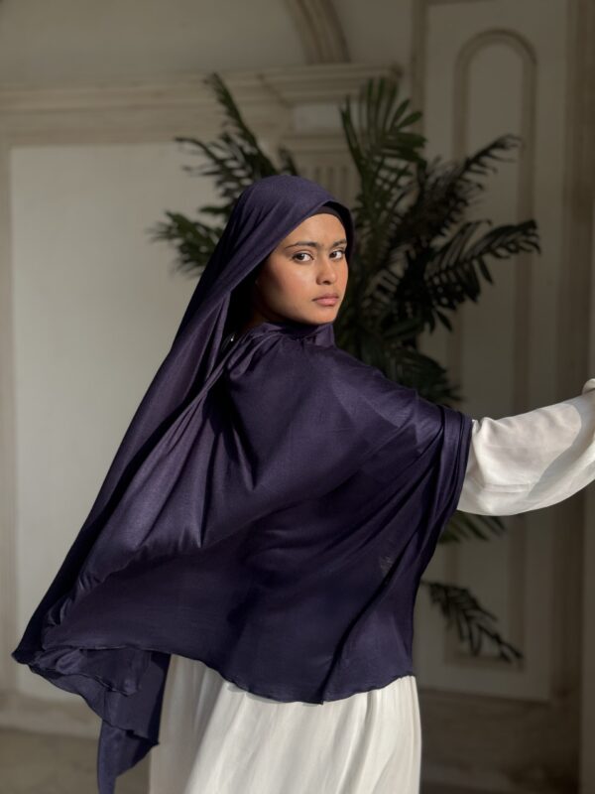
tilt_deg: -4.7
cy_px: 397
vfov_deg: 39.7
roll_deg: -0.4
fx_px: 1100
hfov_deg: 30.3
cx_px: 298
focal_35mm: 48
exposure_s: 1/2179
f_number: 1.78
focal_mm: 6.76
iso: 64
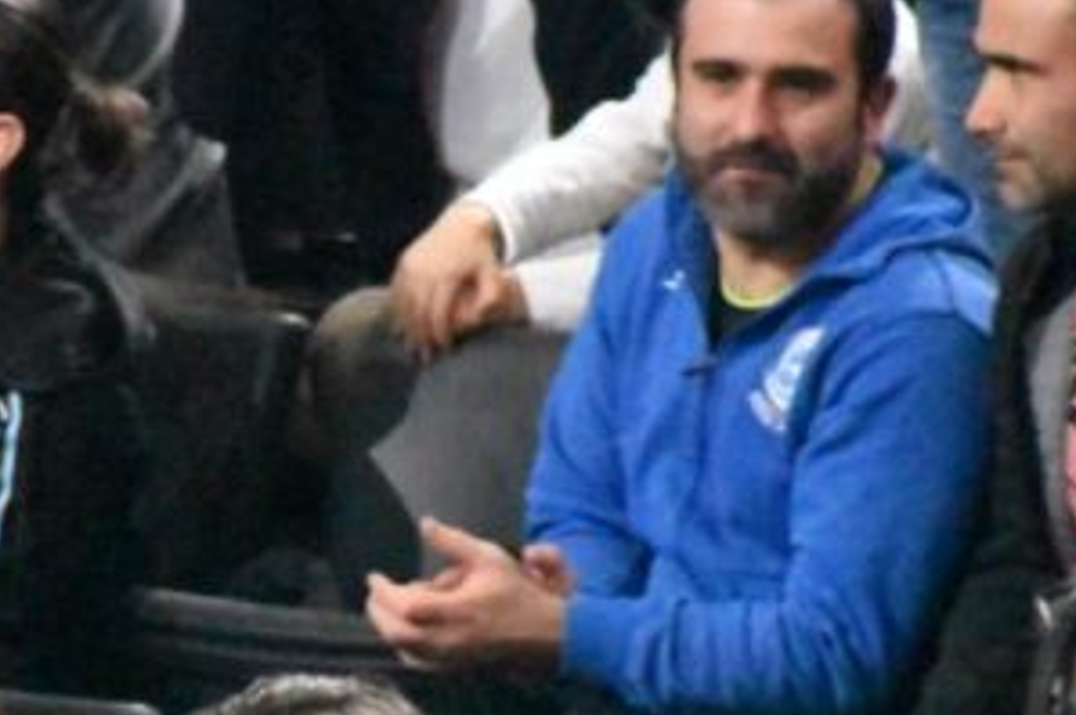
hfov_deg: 1.8
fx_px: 34663
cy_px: 690
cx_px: 29
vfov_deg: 1.2
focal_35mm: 1161
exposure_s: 1/500
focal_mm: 300
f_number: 7.1
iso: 25600
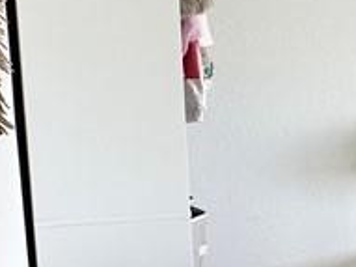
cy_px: 181
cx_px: 783
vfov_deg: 19.5
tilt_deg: -7.3
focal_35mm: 75
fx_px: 771
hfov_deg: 16.5
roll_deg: -2.7
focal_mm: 2.22
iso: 200
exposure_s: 1/120
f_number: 2.2
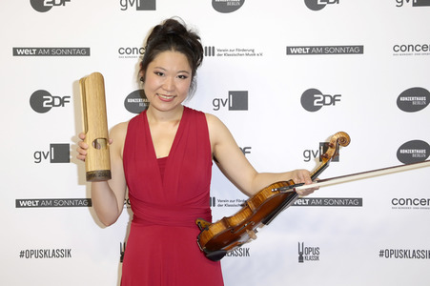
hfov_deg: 38.2
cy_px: 143
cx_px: 215
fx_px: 621
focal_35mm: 52
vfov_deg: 26.0
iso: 640
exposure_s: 1/125
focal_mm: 52
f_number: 5.6
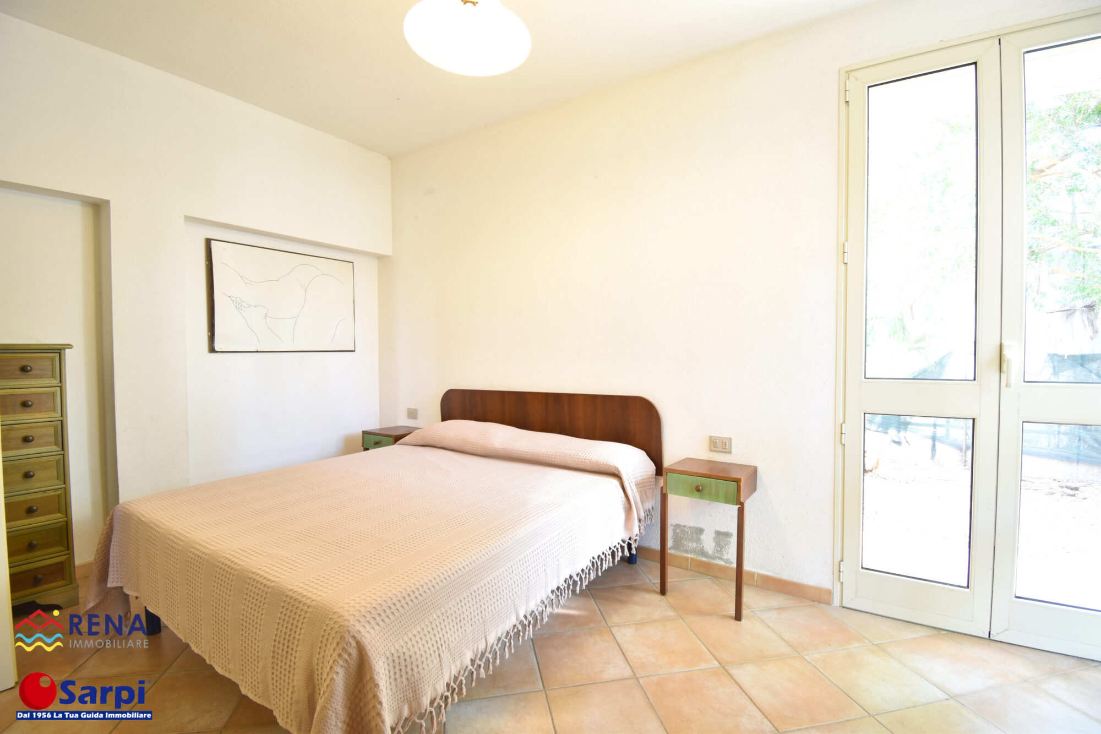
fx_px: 459
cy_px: 367
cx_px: 550
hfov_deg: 100.4
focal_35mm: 15
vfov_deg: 77.3
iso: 100
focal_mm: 10
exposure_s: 1/2
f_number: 4.5
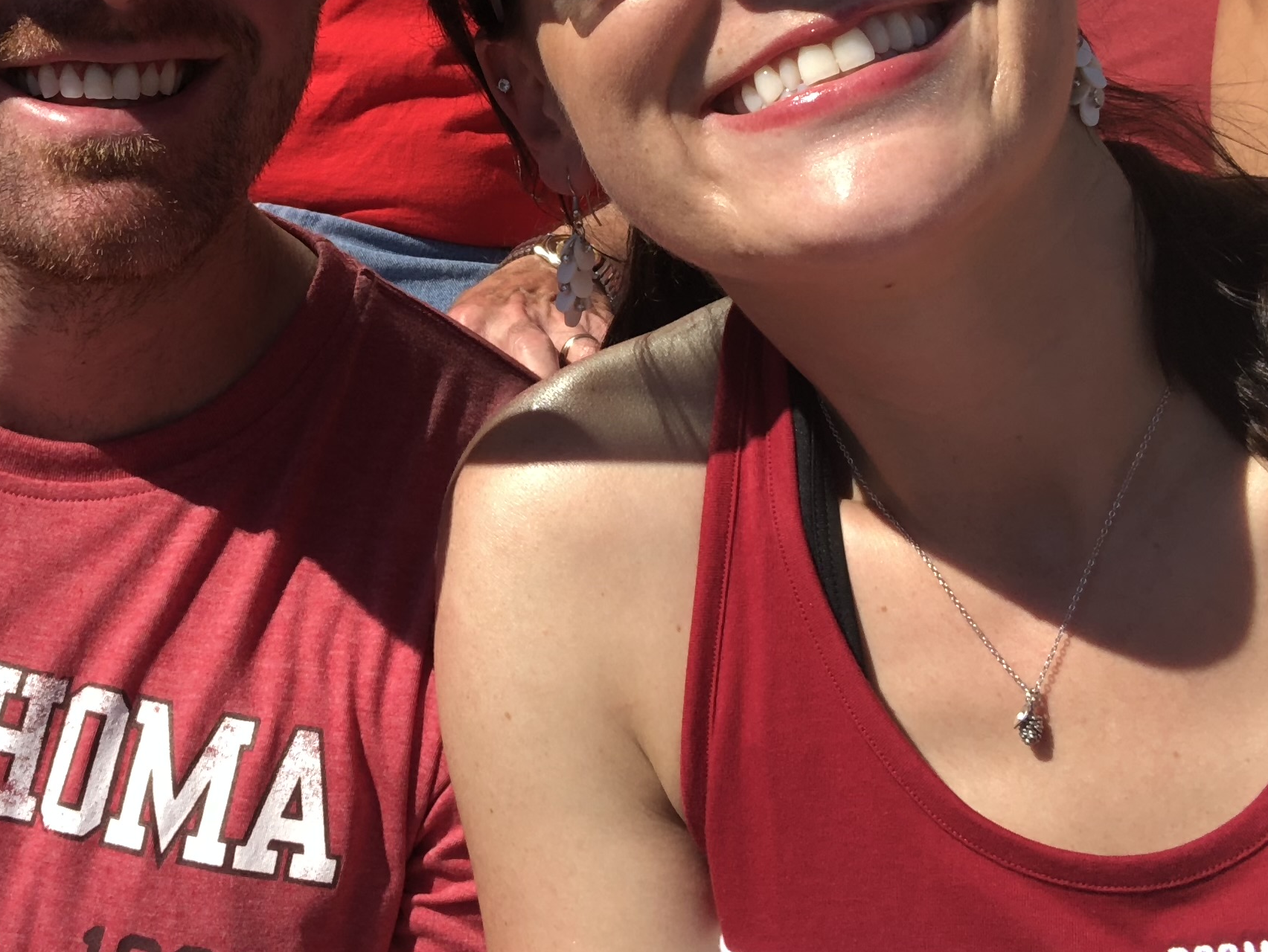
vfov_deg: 25.1
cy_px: 284
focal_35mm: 58
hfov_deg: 32.9
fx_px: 2126
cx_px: 426
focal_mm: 2.87
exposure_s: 1/833
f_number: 2.2
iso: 20
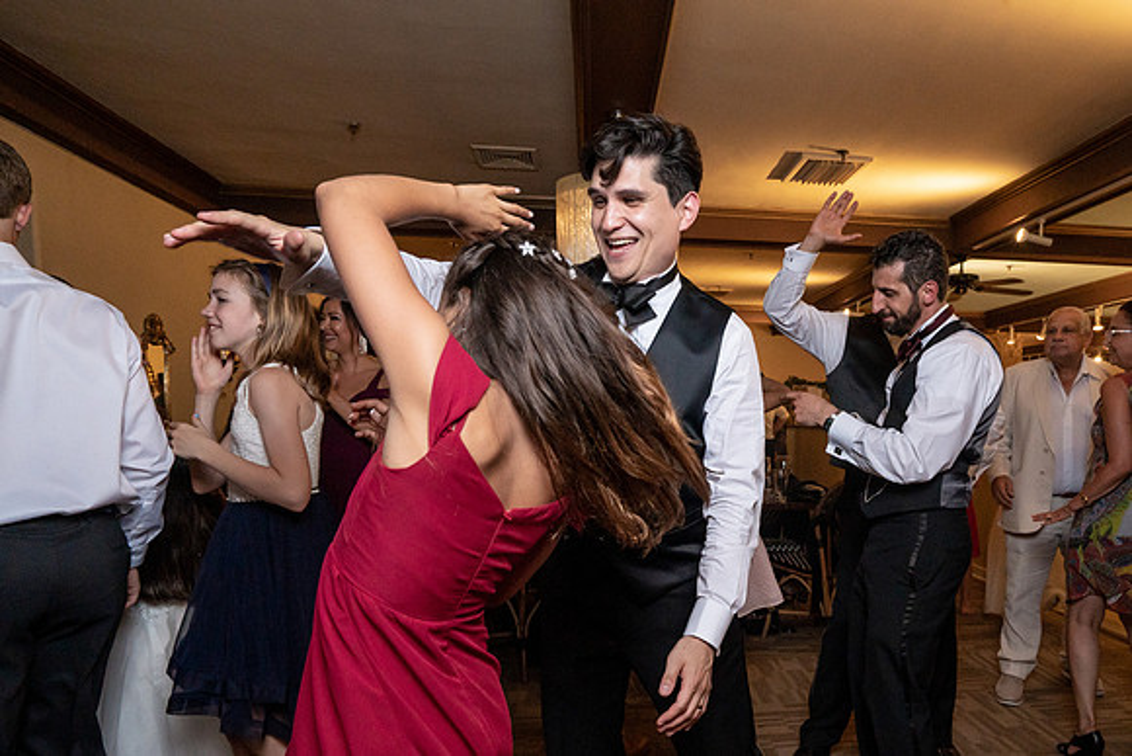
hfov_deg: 73.5
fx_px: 738
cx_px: 720
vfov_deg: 53.5
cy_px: 481
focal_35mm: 23
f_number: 5.6
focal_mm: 18
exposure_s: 1/200
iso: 2000
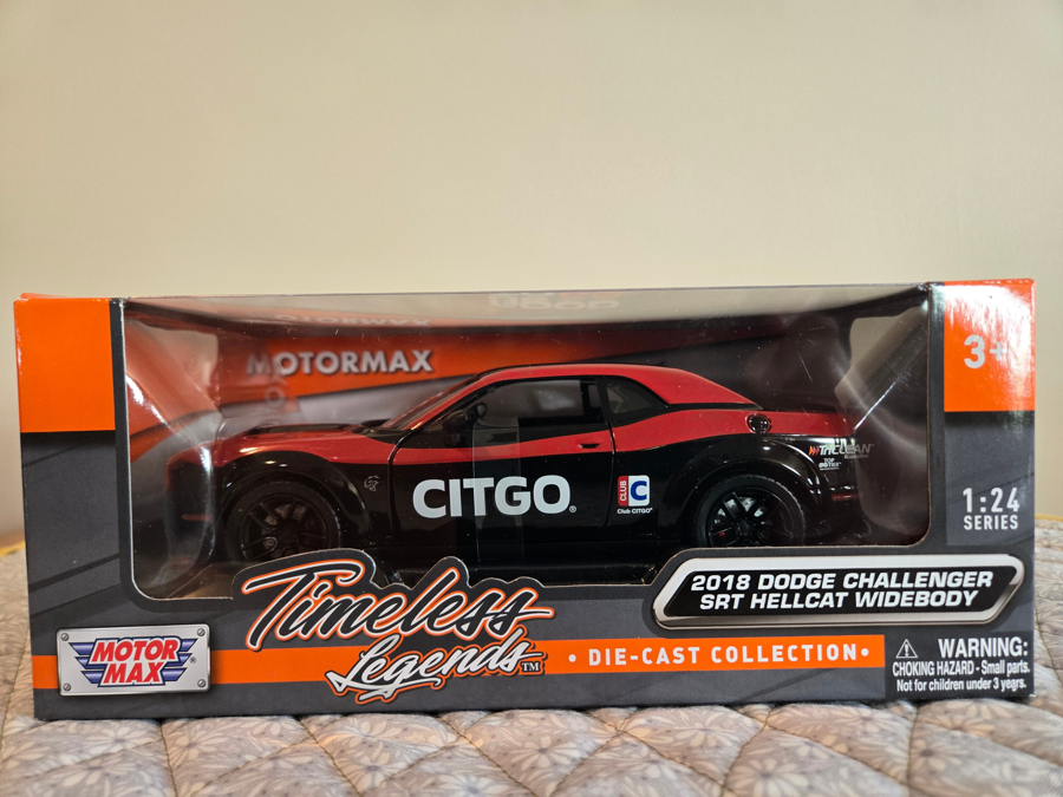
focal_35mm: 23
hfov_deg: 73.9
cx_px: 532
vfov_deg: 58.9
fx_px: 706
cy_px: 398
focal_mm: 5.4
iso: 250
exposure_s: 1/120
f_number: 1.8
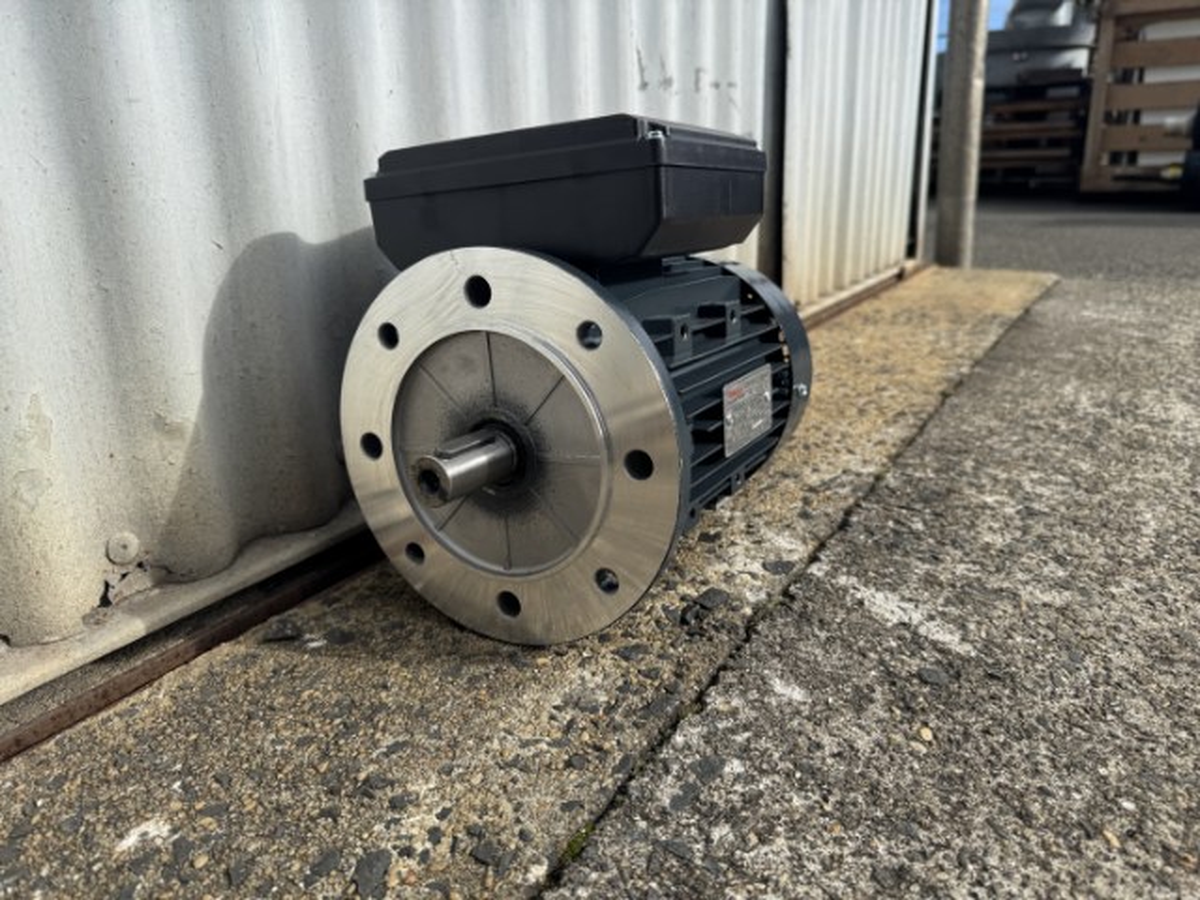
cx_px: 600
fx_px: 832
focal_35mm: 24
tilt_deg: -17.3
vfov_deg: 56.8
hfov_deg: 71.6
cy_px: 450
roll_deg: +2.1
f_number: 1.78
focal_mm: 6.76
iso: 80
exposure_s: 1/4310
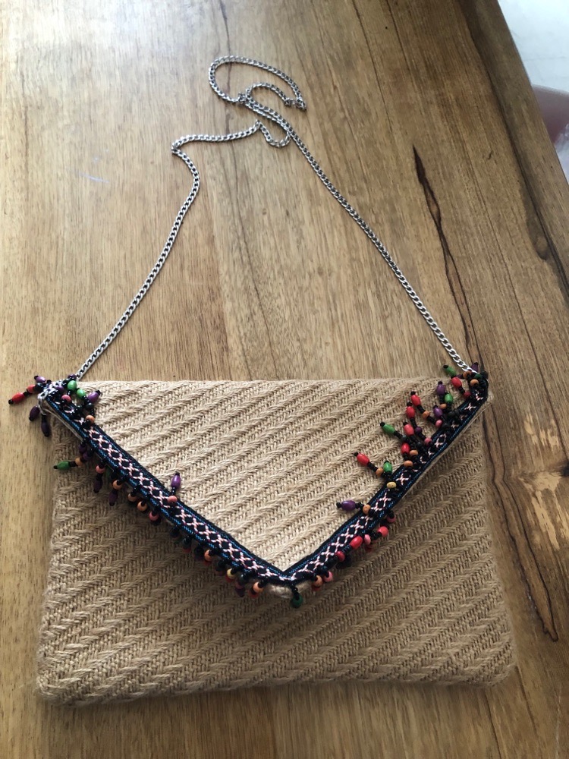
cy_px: 380
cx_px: 284
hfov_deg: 49.7
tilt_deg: -67.4
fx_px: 614
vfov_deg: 63.4
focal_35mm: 28
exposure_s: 1/15
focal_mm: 3.99
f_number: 1.8
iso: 64
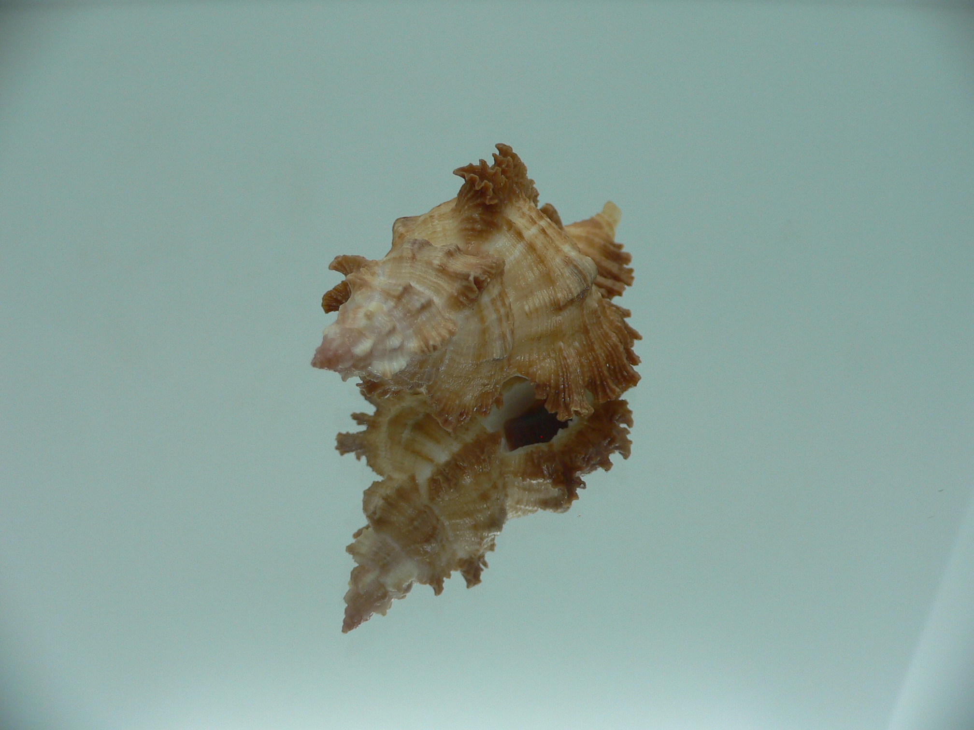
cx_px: 487
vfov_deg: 40.7
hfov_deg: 52.6
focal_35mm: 35
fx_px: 985
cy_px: 365
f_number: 2.8
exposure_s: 1/60
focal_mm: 4.6
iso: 80
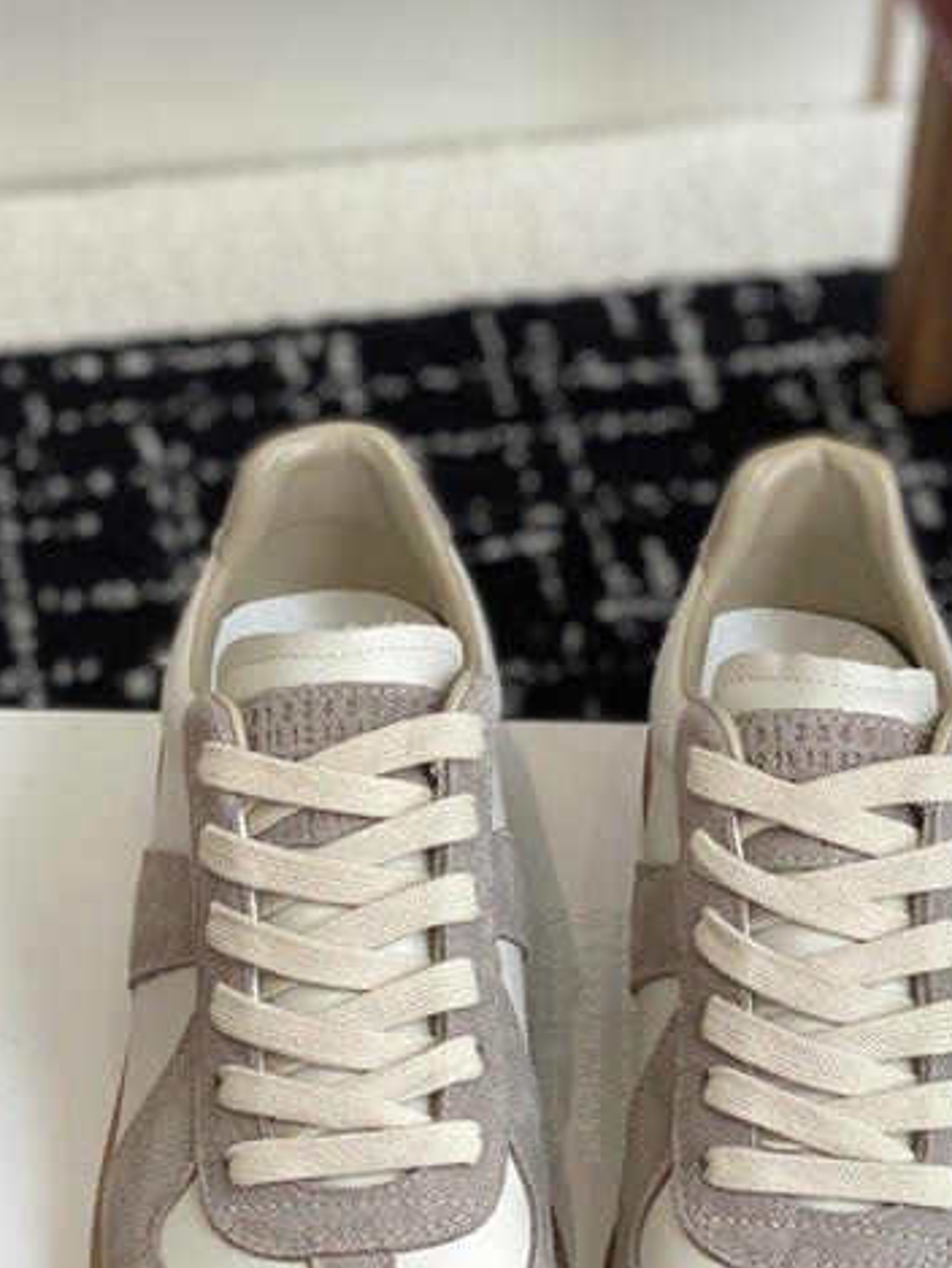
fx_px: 3519
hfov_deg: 15.4
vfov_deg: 20.3
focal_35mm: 96
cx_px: 571
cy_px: 884
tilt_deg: -46.0
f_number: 2
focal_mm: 6
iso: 25
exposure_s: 1/122
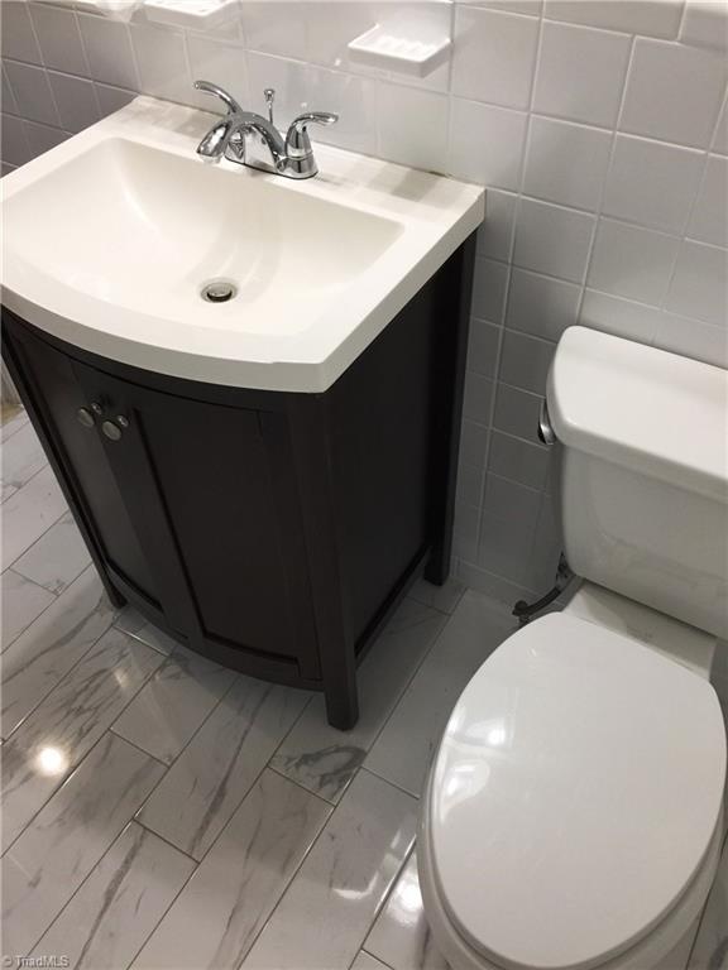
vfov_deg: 61.7
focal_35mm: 29
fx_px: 813
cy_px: 485
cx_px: 364
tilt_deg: -48.7
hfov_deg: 48.2
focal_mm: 4.15
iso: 40
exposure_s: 1/30
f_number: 2.2
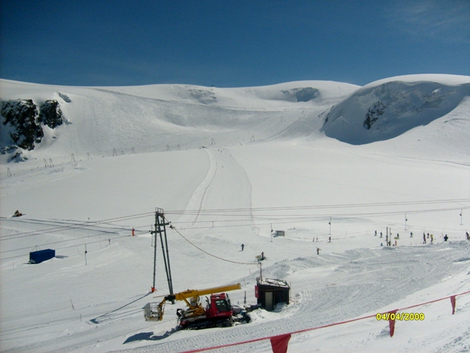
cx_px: 235
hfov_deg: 52.6
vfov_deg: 40.7
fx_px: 475
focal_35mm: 35
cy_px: 176
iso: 80
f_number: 7.1
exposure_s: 1/1500
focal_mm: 5.8
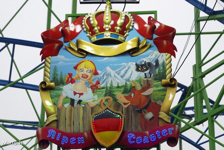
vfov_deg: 12.2
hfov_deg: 18.3
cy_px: 75
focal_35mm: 112
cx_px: 112
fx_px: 697
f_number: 8
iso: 800
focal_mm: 75
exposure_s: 1/320
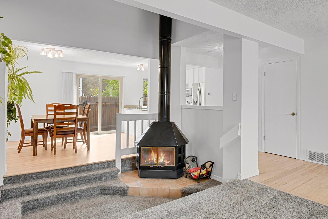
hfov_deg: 74.6
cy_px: 99
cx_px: 208
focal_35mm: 23
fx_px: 210
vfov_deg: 55.0
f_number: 8
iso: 250
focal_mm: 17
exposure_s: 1.3
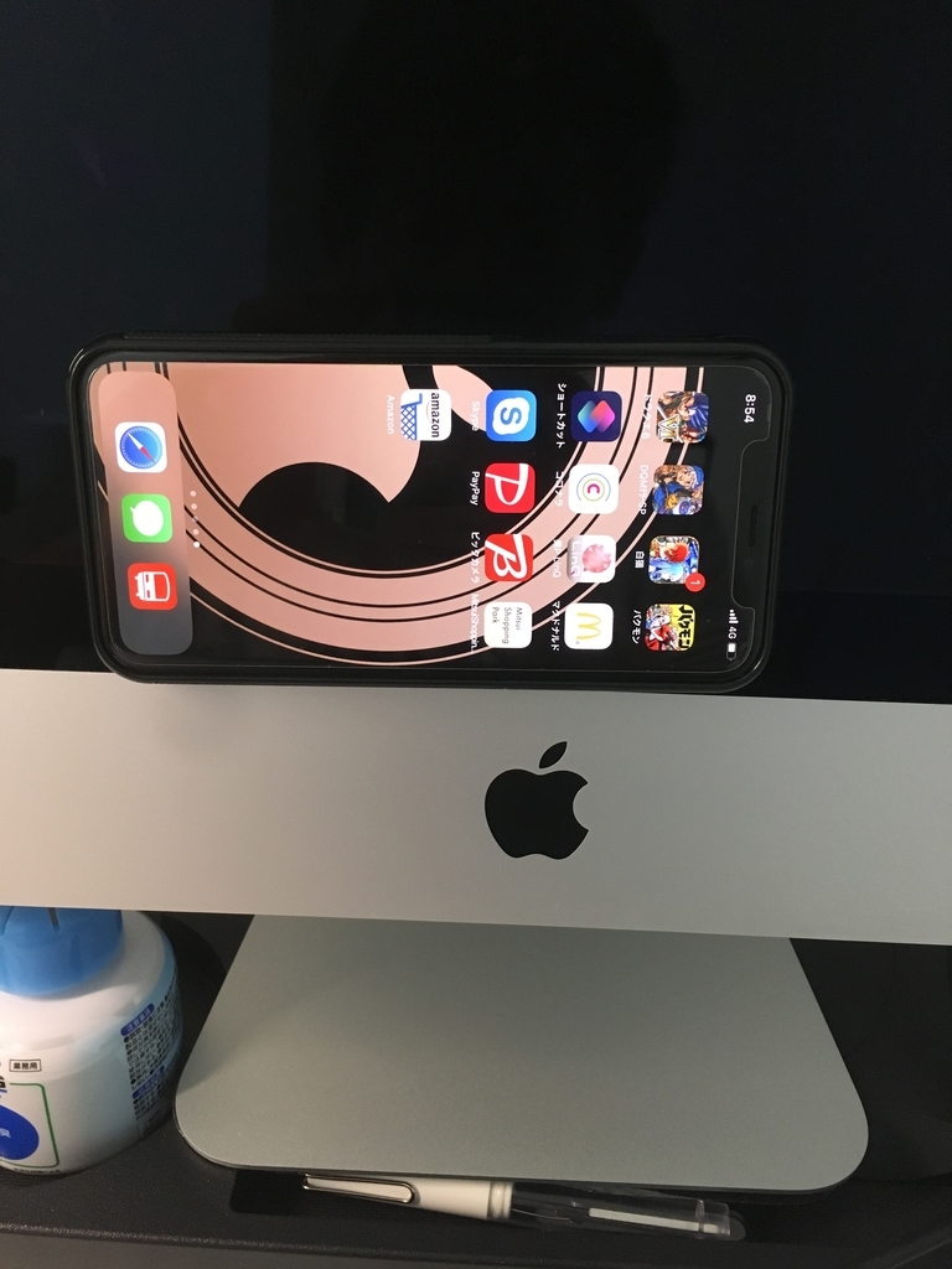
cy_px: 634
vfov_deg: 61.7
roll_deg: -1.2
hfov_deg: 48.2
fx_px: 1063
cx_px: 476
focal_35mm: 29
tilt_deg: -27.5
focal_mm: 4.15
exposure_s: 1/30
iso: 200
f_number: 2.2
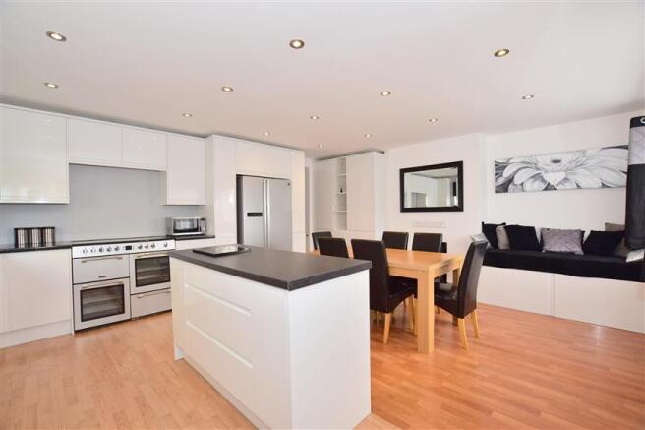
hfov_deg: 100.4
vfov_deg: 77.3
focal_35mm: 15
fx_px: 269
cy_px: 215
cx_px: 322
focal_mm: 10
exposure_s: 1/80
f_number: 5.6
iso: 400
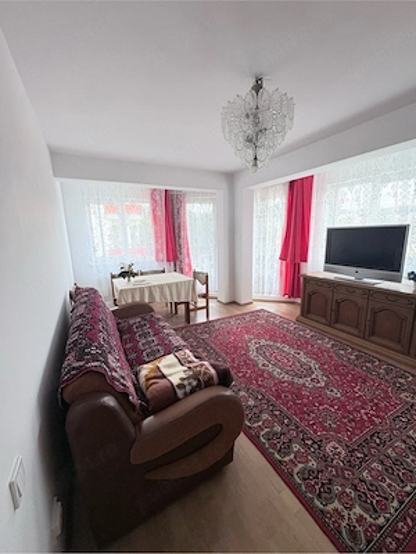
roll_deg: +1.1
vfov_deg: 102.1
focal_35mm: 14
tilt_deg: -11.3
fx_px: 224
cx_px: 208
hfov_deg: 85.7
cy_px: 277
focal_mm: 2.22
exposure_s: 1/68
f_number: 2.2
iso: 200
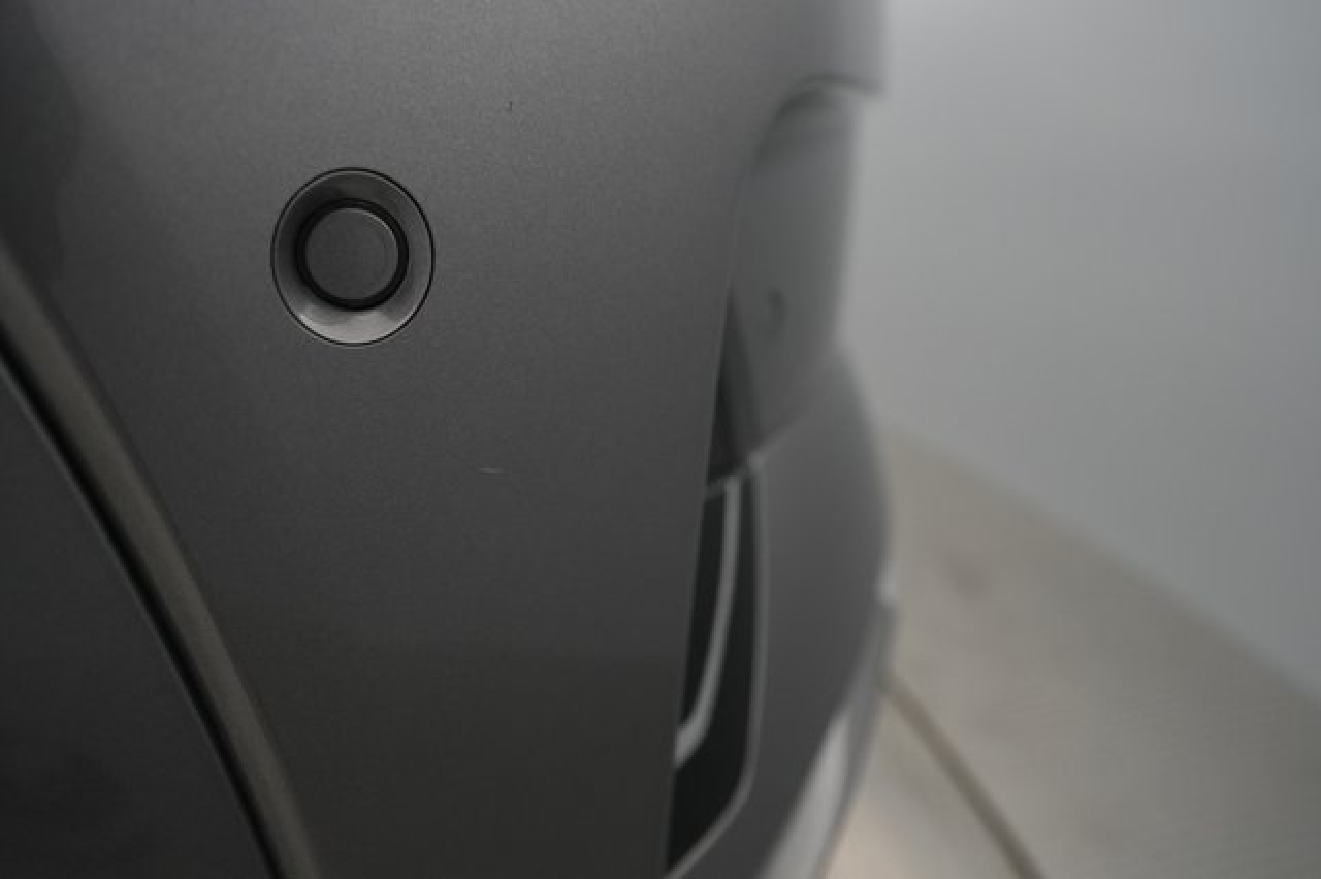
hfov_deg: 65.5
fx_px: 1027
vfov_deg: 46.4
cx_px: 660
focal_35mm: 28
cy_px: 440
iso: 2000
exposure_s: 1/100
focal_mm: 28
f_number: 4.5
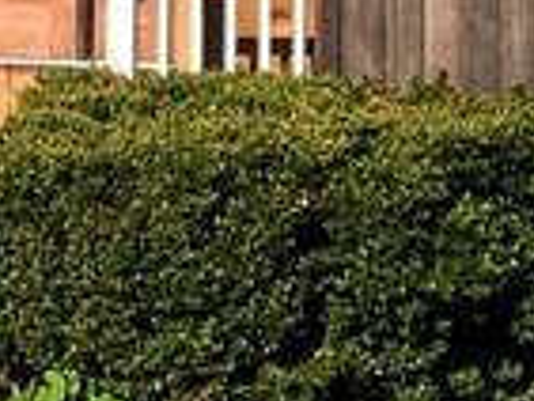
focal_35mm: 189
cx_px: -155
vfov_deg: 7.6
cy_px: -378
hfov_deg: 10.2
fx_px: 2918
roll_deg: -1.3
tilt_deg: +7.6
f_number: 1.5
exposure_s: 1/4444
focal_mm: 5.7
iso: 50
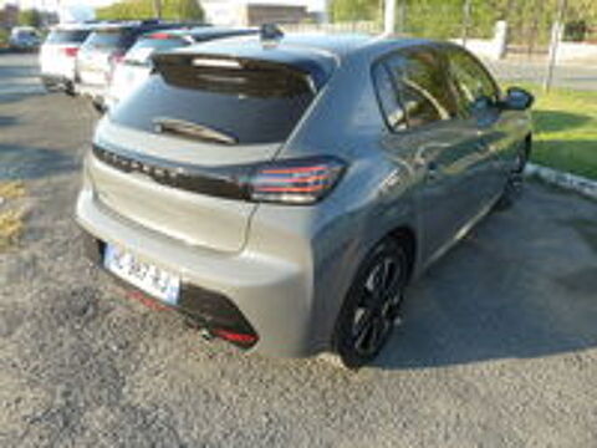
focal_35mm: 25
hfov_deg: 69.4
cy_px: 224
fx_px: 431
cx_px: 298
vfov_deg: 54.9
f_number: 4
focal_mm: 4.1
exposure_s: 1/100
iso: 80
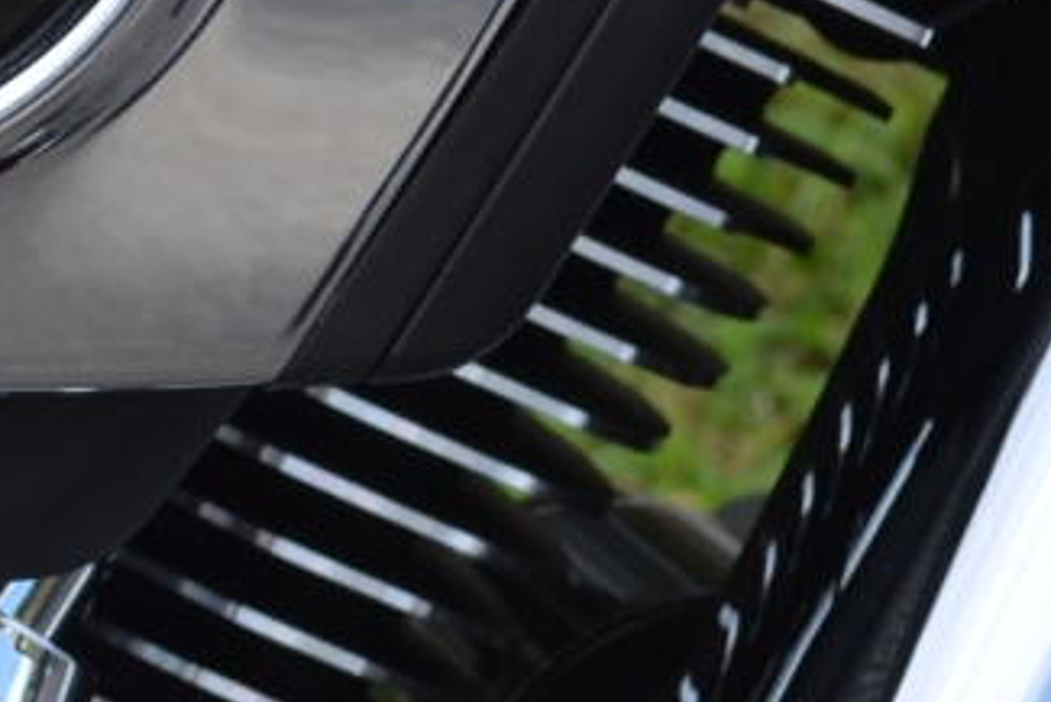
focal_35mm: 295
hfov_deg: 6.9
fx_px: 8616
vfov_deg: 4.7
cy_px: 400
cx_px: -323
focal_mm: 32
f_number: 7.1
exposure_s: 1/200
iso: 100
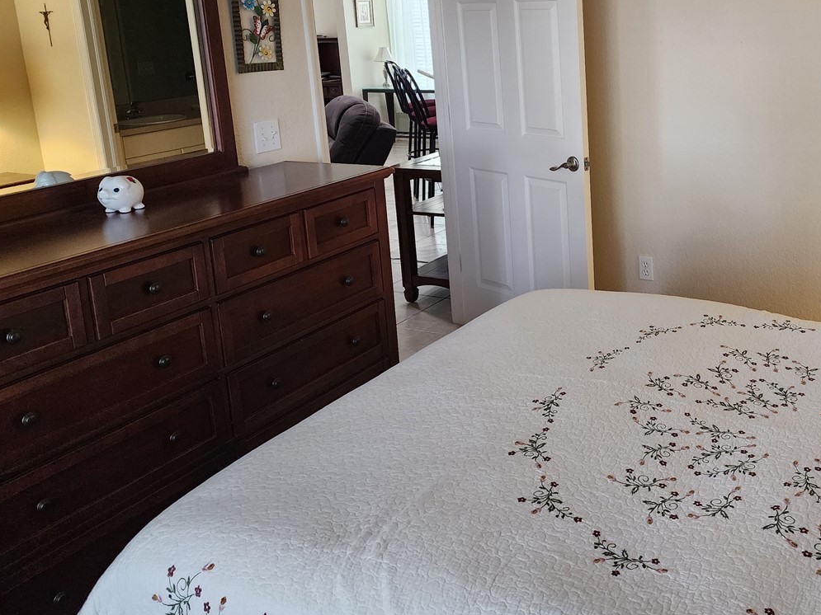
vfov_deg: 37.9
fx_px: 877
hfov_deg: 48.3
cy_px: 175
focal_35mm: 37
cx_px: 614
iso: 400
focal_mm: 6.4
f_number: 1.8
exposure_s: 1/120
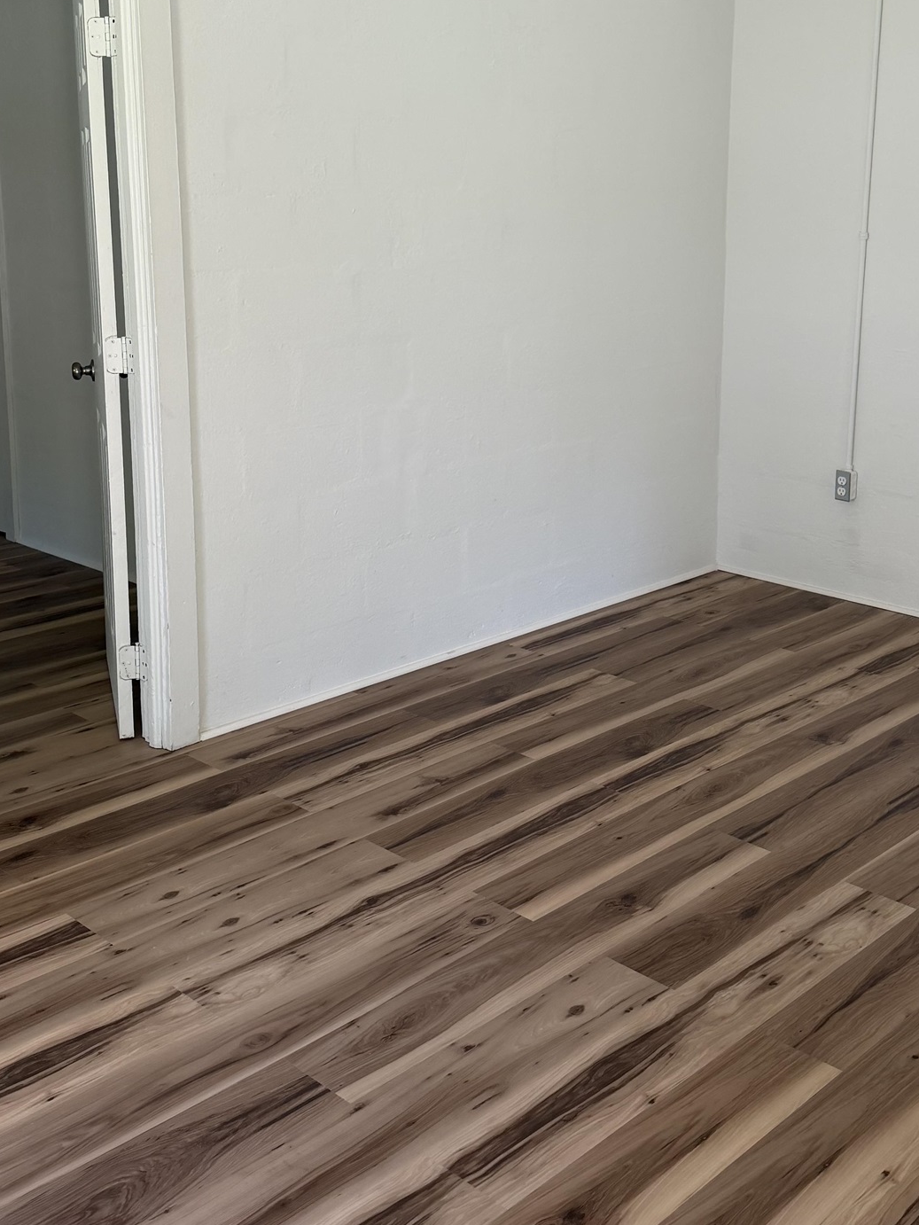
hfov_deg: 35.9
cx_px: 538
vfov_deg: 46.3
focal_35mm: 40
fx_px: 1415
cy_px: 441
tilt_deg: -9.8
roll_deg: -0.3
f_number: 1.78
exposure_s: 1/121
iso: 160
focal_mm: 6.76
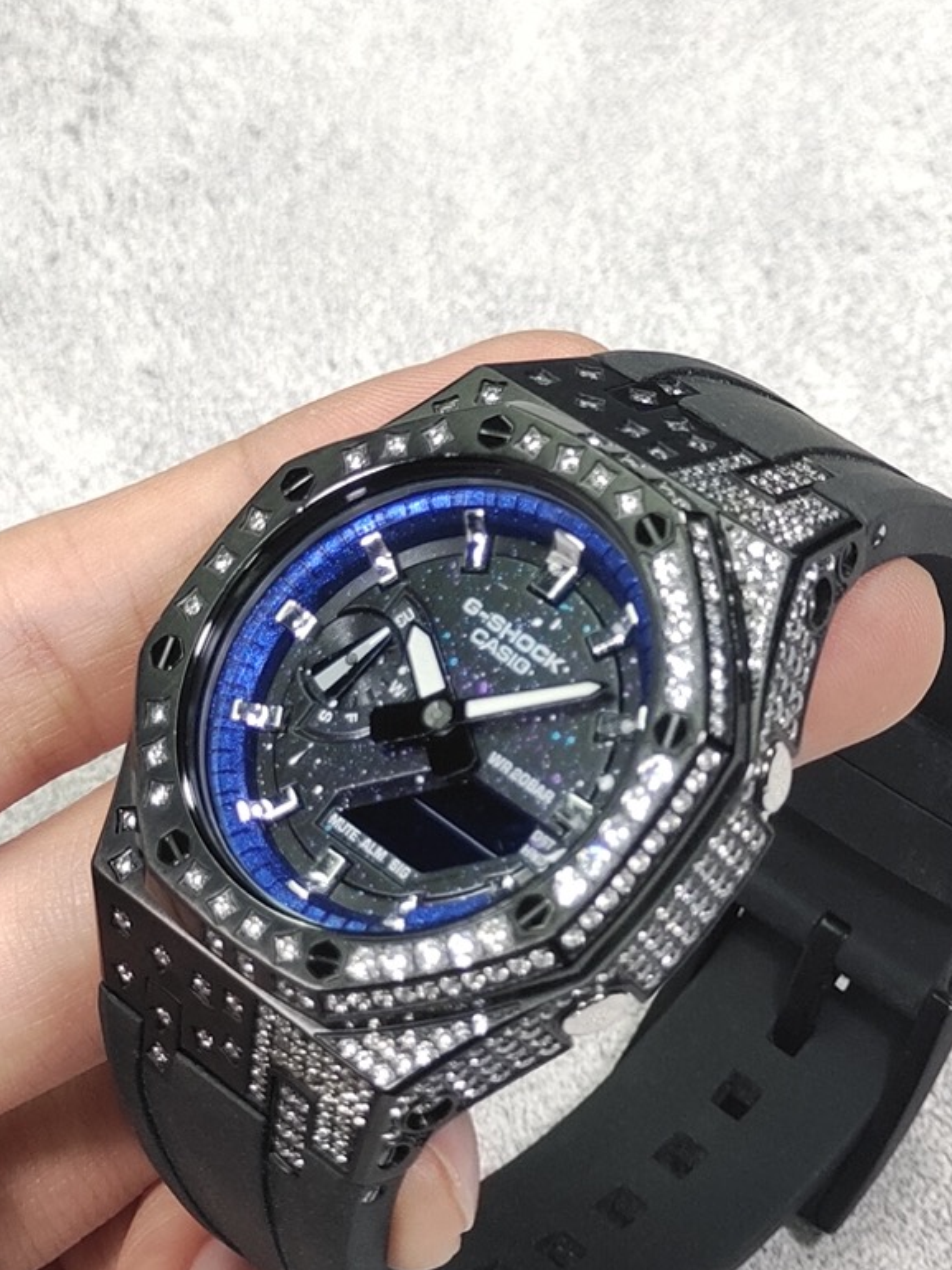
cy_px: 730
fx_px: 3813
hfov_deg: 14.2
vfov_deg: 18.9
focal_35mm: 104
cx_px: 515
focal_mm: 7.55
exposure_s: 1/100
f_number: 2.08
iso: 94
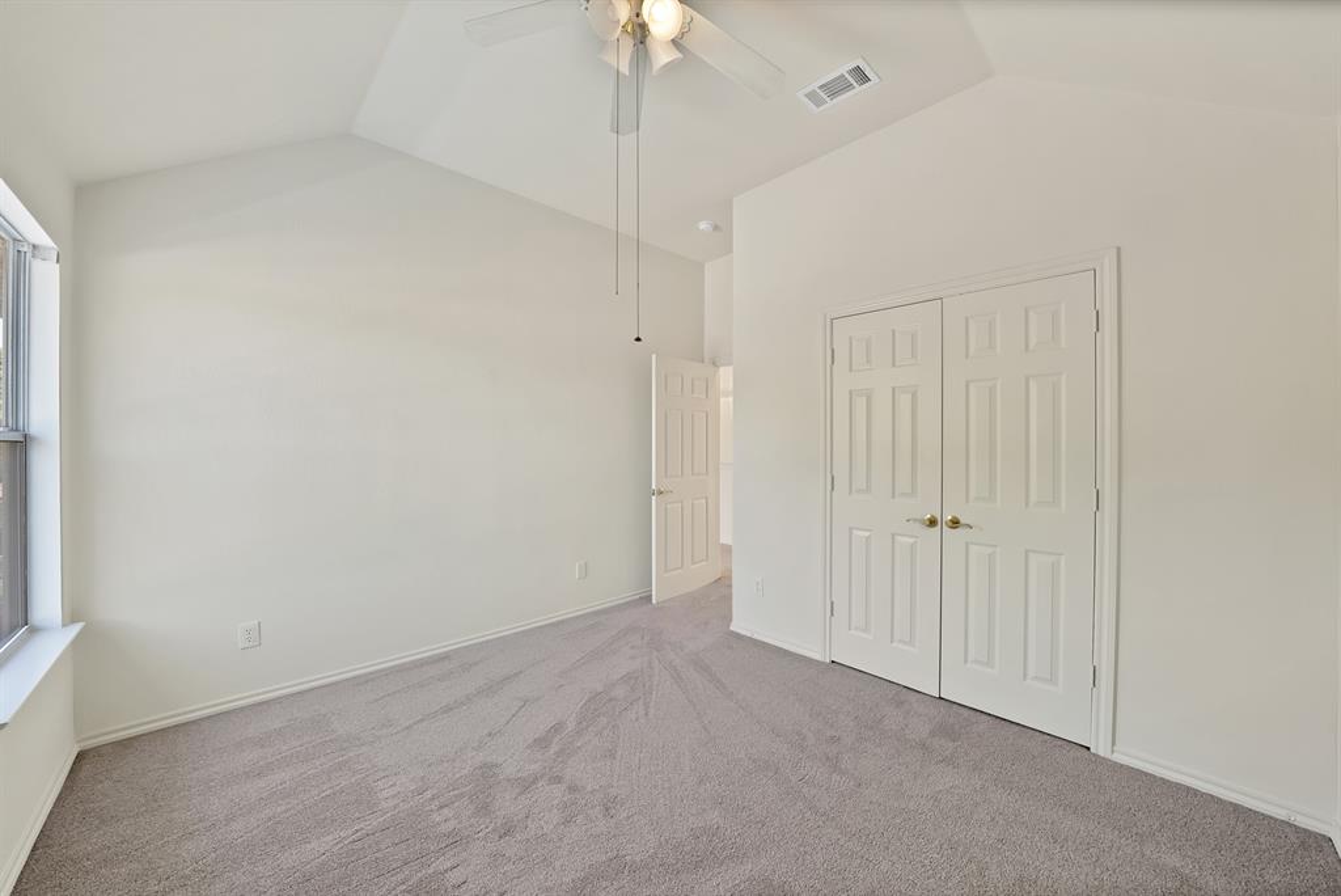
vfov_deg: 90.1
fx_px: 447
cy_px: 448
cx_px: 670
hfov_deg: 112.6
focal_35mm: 12
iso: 640
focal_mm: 12
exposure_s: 1/6
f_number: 9
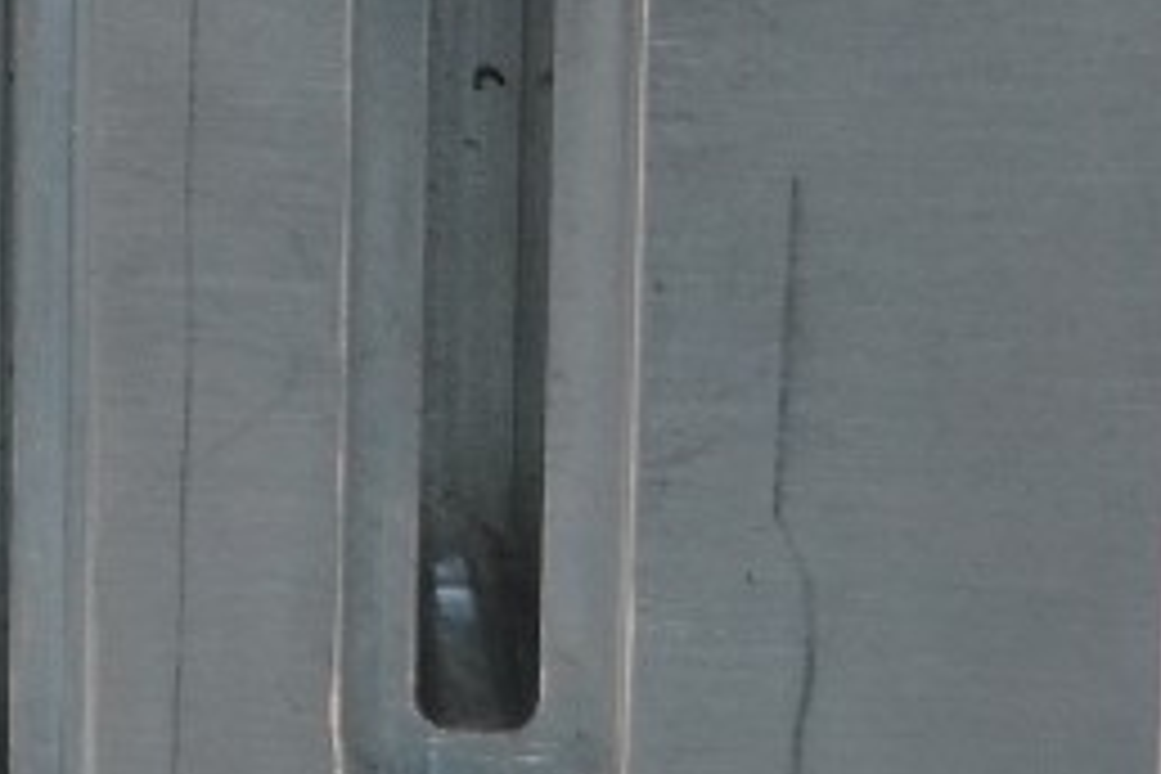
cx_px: -2214
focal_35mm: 298
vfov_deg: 4.5
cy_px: -1184
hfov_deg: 6.4
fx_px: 9610
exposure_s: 1/160
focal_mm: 32
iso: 640
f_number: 4.5
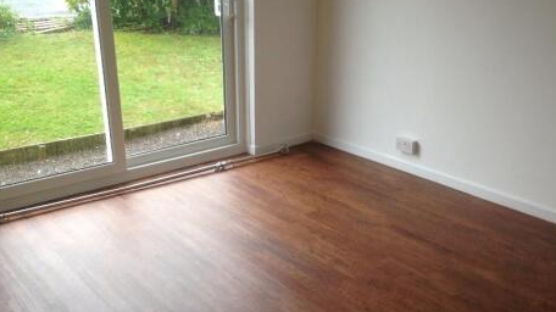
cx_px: 225
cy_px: 194
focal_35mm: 46
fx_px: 678
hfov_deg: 44.4
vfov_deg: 25.9
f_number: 2.4
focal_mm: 4.12
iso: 50
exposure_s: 1/30
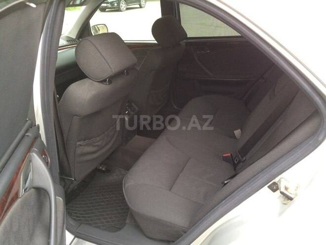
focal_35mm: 29
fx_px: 273
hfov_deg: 61.7
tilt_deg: -26.1
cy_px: 122
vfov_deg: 48.2
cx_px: 163
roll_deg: +3.0
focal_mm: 4.15
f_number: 2.2
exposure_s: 1/33
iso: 125
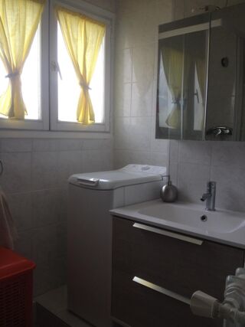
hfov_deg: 40.7
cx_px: 122
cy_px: 164
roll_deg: +0.5
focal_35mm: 35
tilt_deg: -8.3
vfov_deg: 52.6
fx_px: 330
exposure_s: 1/120
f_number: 2.4
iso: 50
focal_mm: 4.28
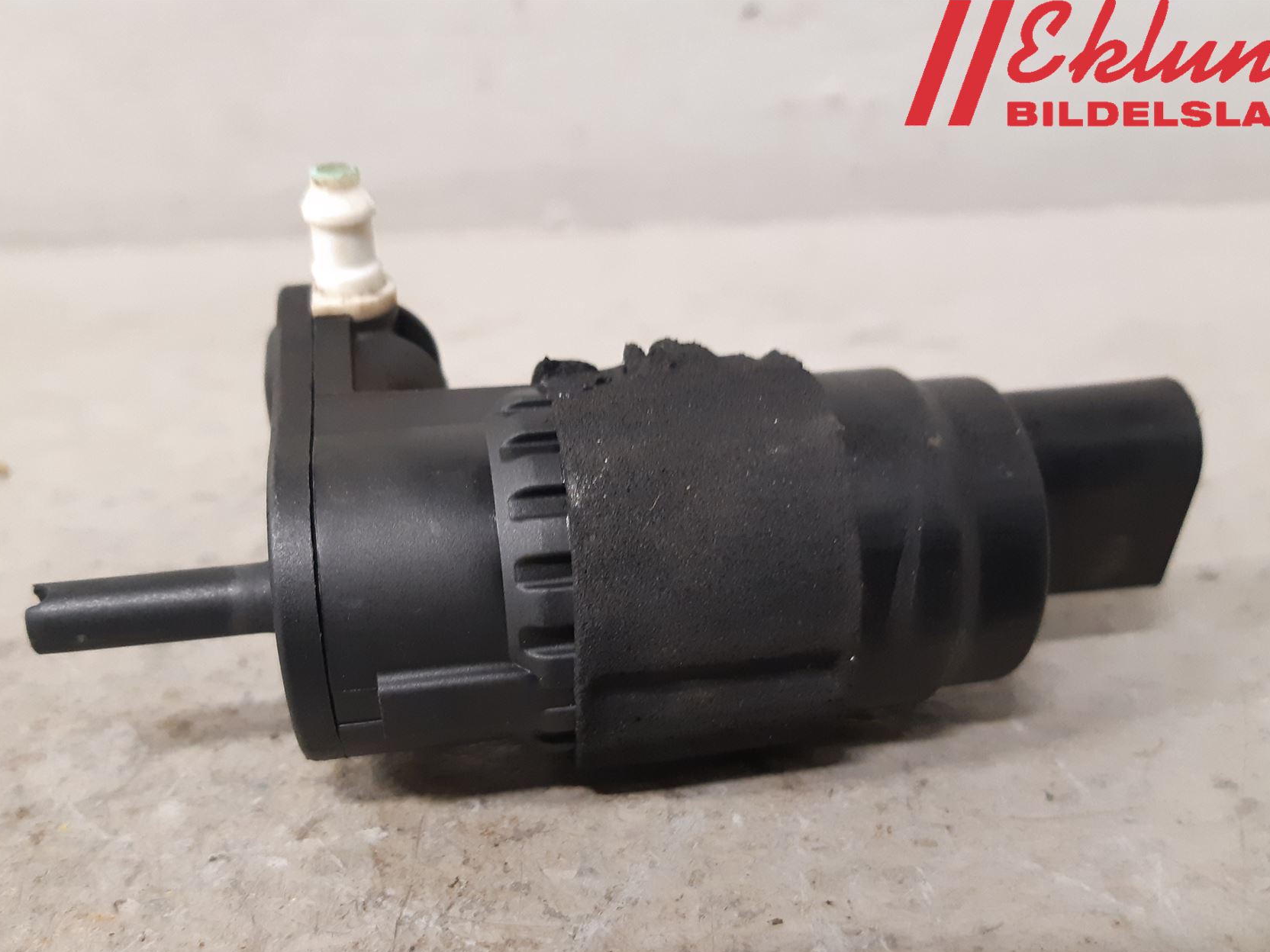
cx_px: 591
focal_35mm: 32
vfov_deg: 43.9
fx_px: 1174
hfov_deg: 56.8
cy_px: 583
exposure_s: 1/33
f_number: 1.7
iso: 250
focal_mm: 3.93
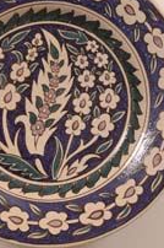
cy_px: 116
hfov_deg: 13.9
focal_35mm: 98
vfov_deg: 20.8
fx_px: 672
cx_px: 46
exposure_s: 1/5
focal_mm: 31
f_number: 5.6
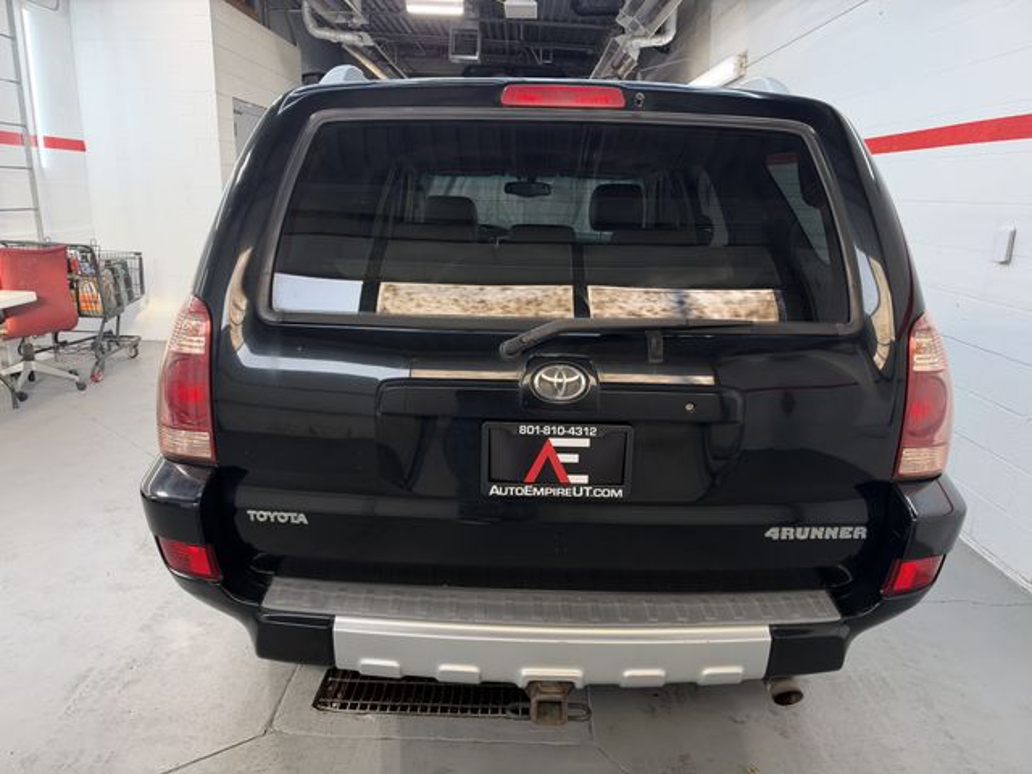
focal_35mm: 24
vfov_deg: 56.8
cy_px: 387
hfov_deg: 71.6
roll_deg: +3.9
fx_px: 716
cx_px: 516
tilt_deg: -7.6
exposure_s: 1/120
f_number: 1.8
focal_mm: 6.93
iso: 100
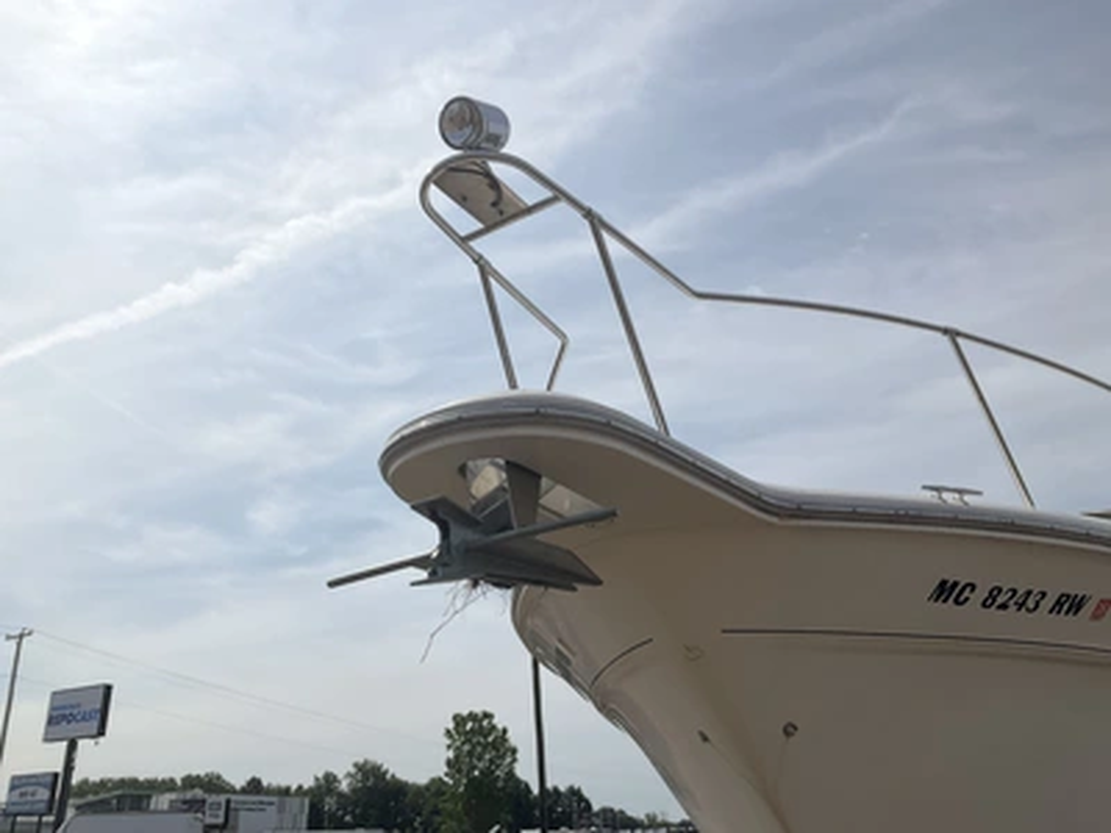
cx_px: 556
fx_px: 931
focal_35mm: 29
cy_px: 416
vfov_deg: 48.2
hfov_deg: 61.7
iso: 25
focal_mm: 3
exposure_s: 1/7407
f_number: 1.8
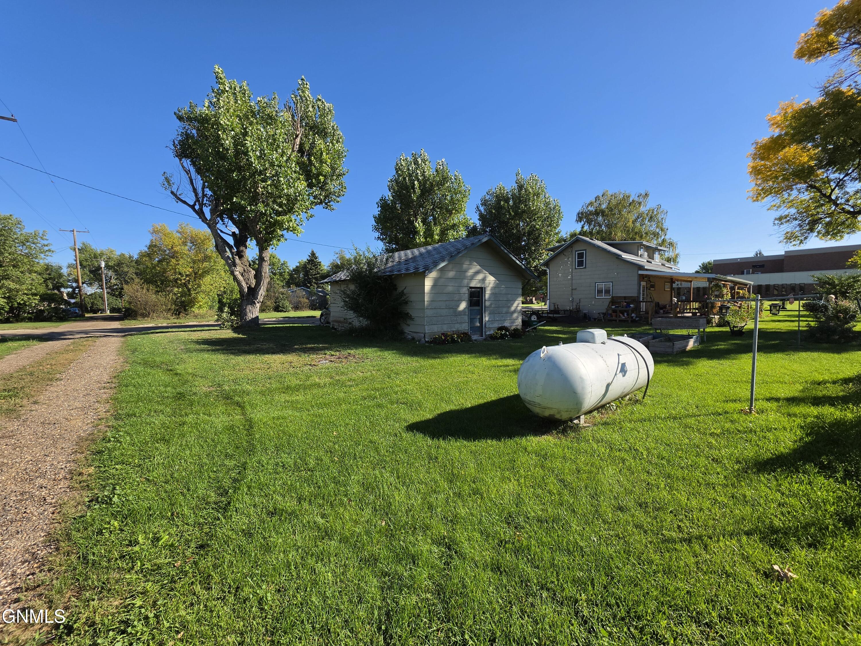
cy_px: 323
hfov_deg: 106.2
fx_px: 323
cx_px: 430
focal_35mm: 13
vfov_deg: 89.9
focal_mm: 2.2
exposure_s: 1/1433
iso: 32
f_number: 1.9
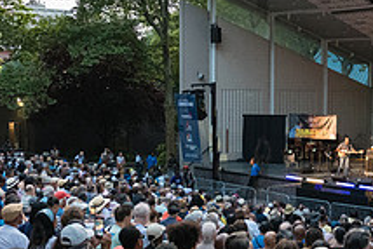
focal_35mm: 74
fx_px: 767
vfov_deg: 18.4
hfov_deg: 27.1
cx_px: 258
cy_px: 165
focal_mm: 27
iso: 5000
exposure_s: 1/250
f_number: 3.5
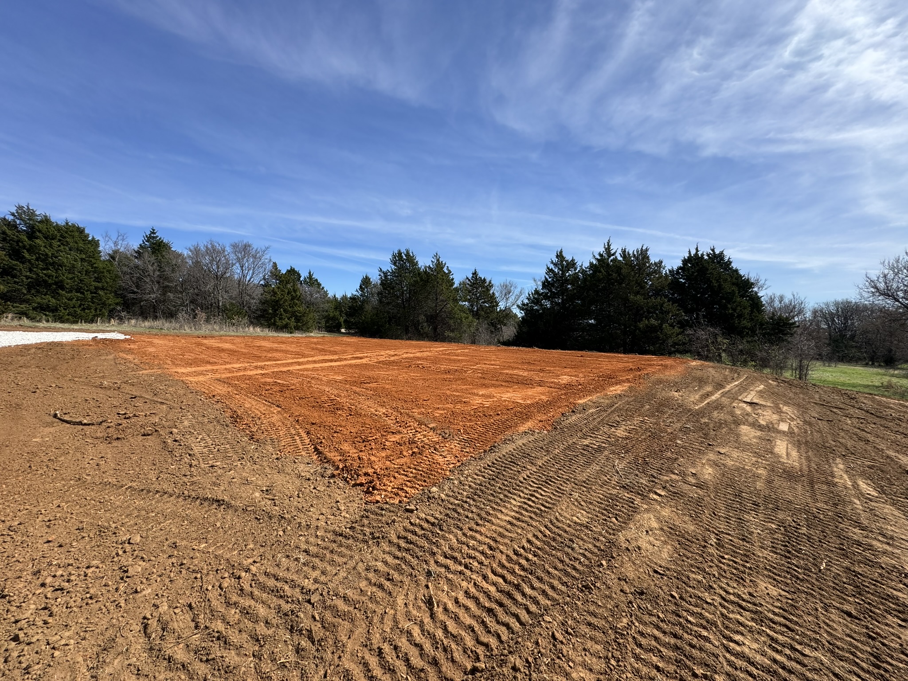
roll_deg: -1.1
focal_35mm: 14
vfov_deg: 85.7
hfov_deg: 102.1
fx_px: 367
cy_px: 340
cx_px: 454
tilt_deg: -1.5
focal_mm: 2.22
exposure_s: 1/1395
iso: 50
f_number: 2.2
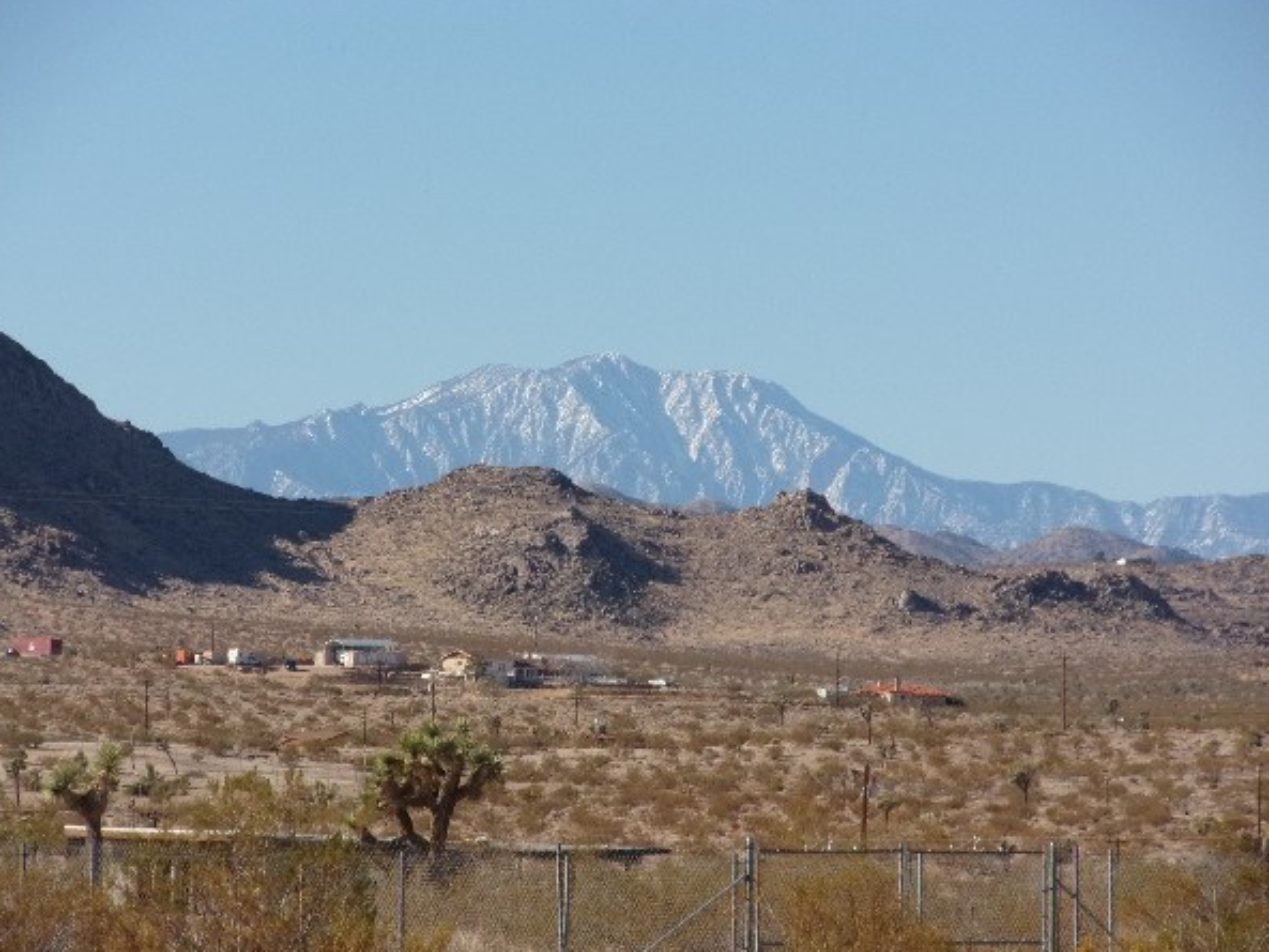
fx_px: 9497
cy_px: 501
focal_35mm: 259
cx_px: 623
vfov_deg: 5.7
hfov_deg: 7.6
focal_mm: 43.1
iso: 80
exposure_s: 1/750
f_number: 5
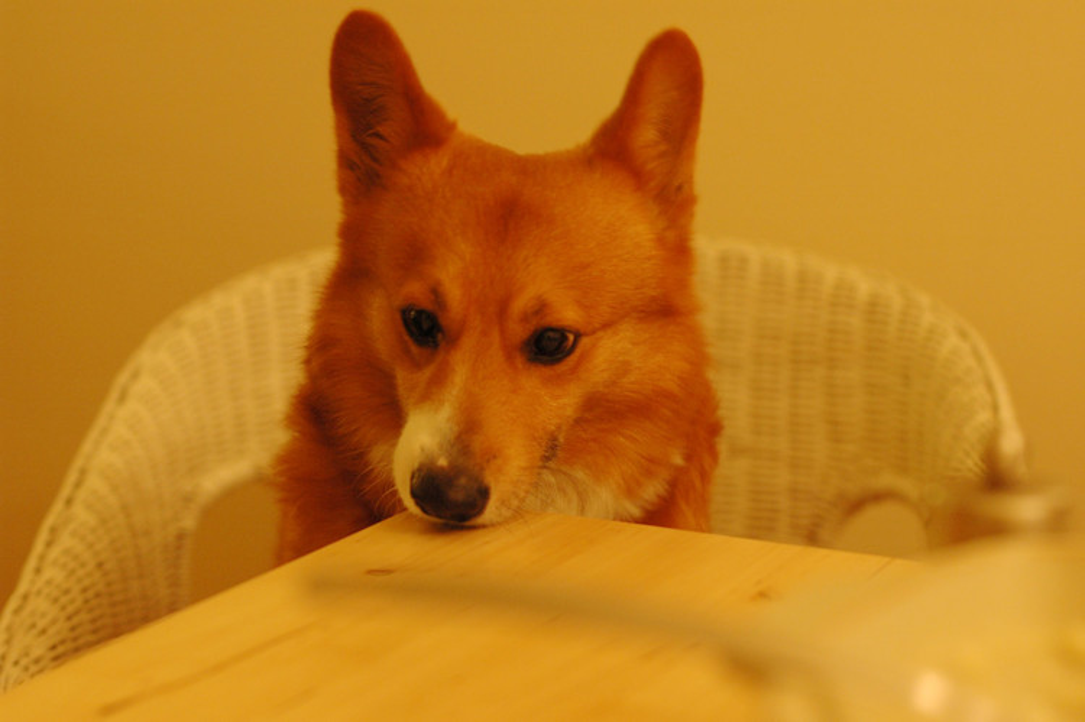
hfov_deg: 27.0
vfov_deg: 18.2
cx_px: 542
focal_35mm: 75
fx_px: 2259
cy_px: 361
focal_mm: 50
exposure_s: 1/60
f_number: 2.4
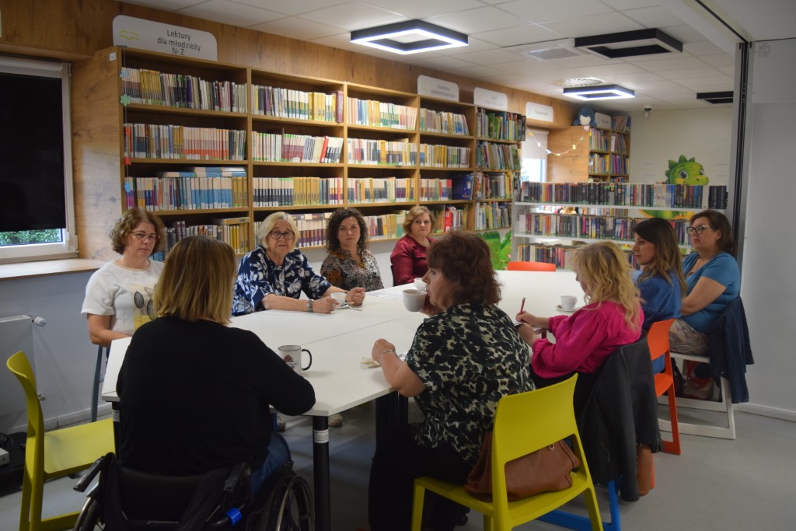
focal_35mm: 30
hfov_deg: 61.9
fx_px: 663
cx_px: 398
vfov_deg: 43.6
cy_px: 266
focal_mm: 20
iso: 800
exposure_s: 1/60
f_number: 4
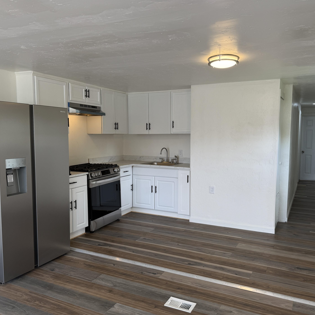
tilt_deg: -5.0
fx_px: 299
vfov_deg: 55.6
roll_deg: -0.5
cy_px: 161
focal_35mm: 29
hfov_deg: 55.6
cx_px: 164
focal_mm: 6.76
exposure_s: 1/120
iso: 64
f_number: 1.78
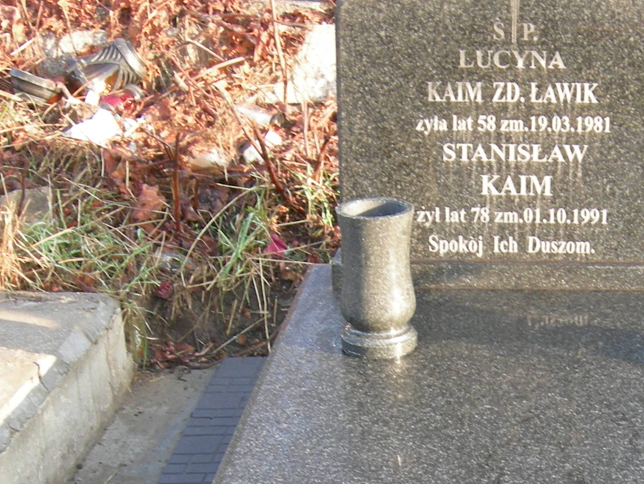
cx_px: 527
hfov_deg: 24.0
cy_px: 445
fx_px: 1489
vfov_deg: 18.1
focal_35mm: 80
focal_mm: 7.5
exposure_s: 1/57
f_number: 3.4
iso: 64
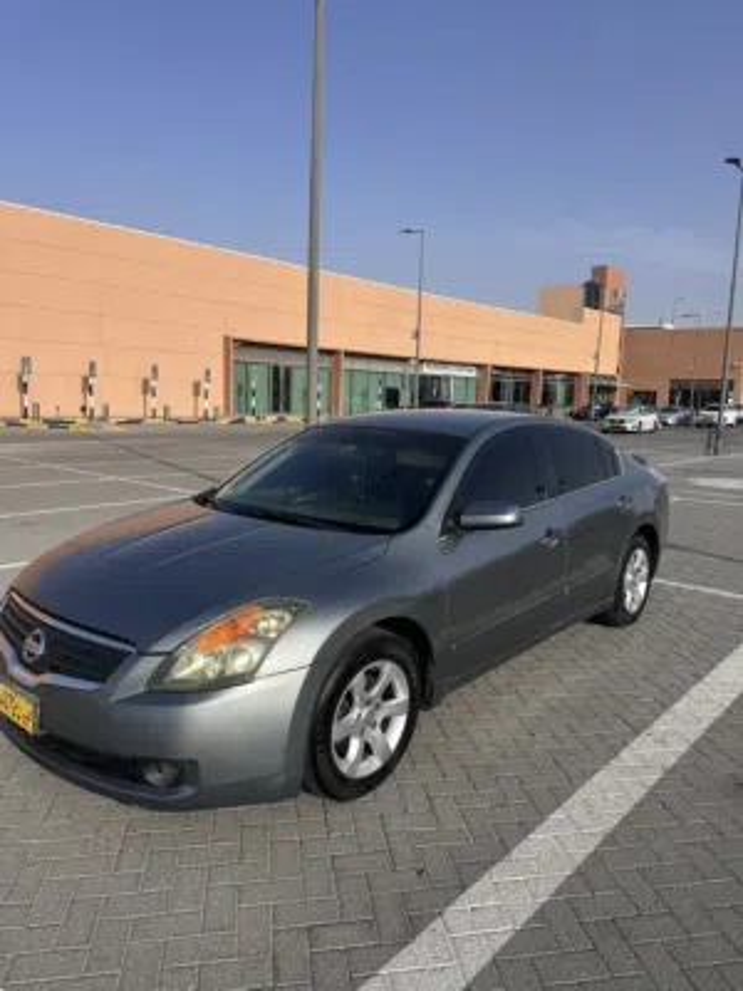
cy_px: 496
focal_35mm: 24
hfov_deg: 56.8
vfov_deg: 71.6
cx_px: 372
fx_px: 687
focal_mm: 6.86
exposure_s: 1/5263
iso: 80
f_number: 1.78
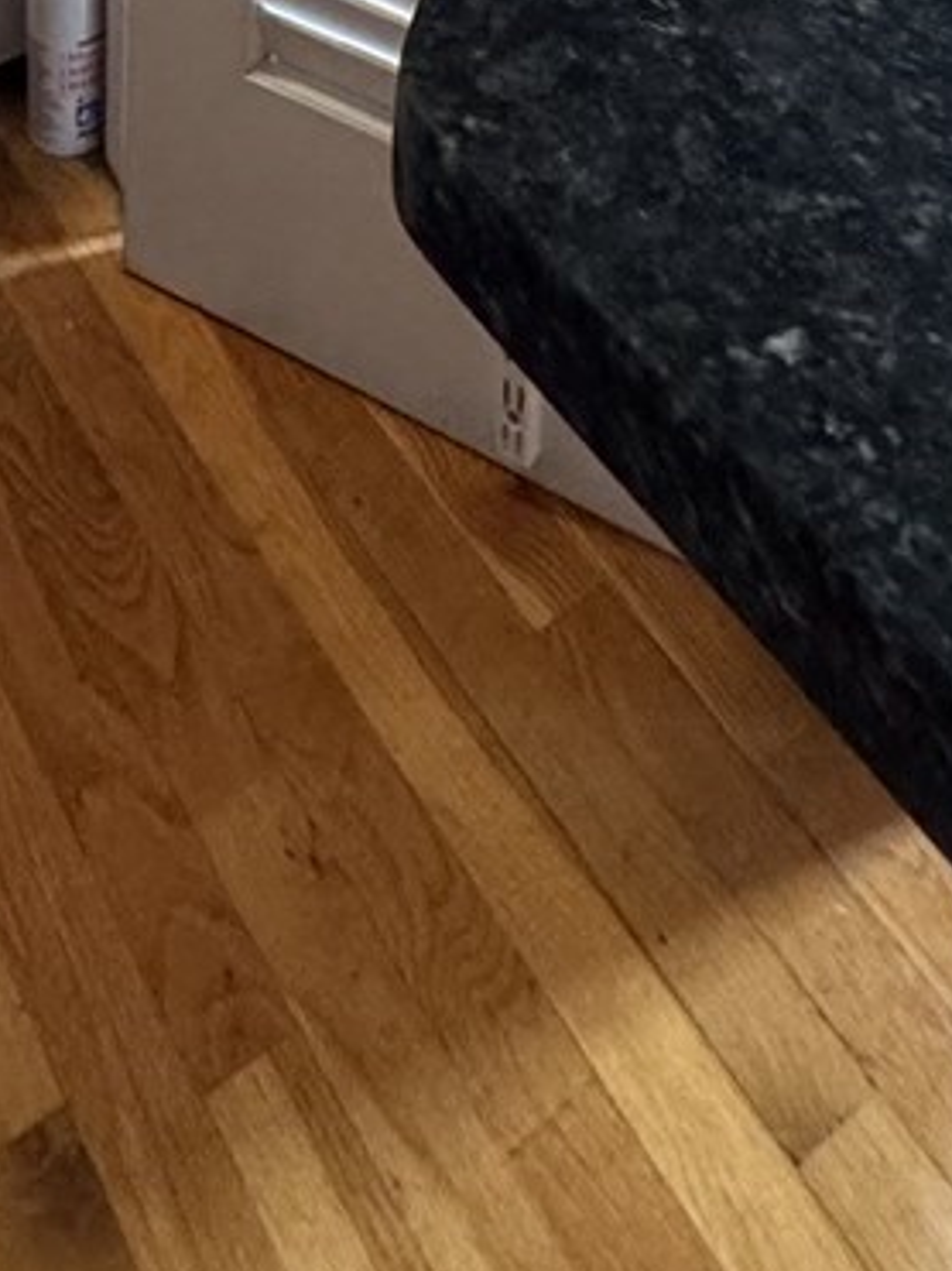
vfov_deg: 19.1
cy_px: -1285
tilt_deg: -3.2
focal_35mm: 58
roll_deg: -1.7
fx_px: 2128
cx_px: 503
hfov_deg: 25.2
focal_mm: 2.22
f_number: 2.2
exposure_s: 1/120
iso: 320
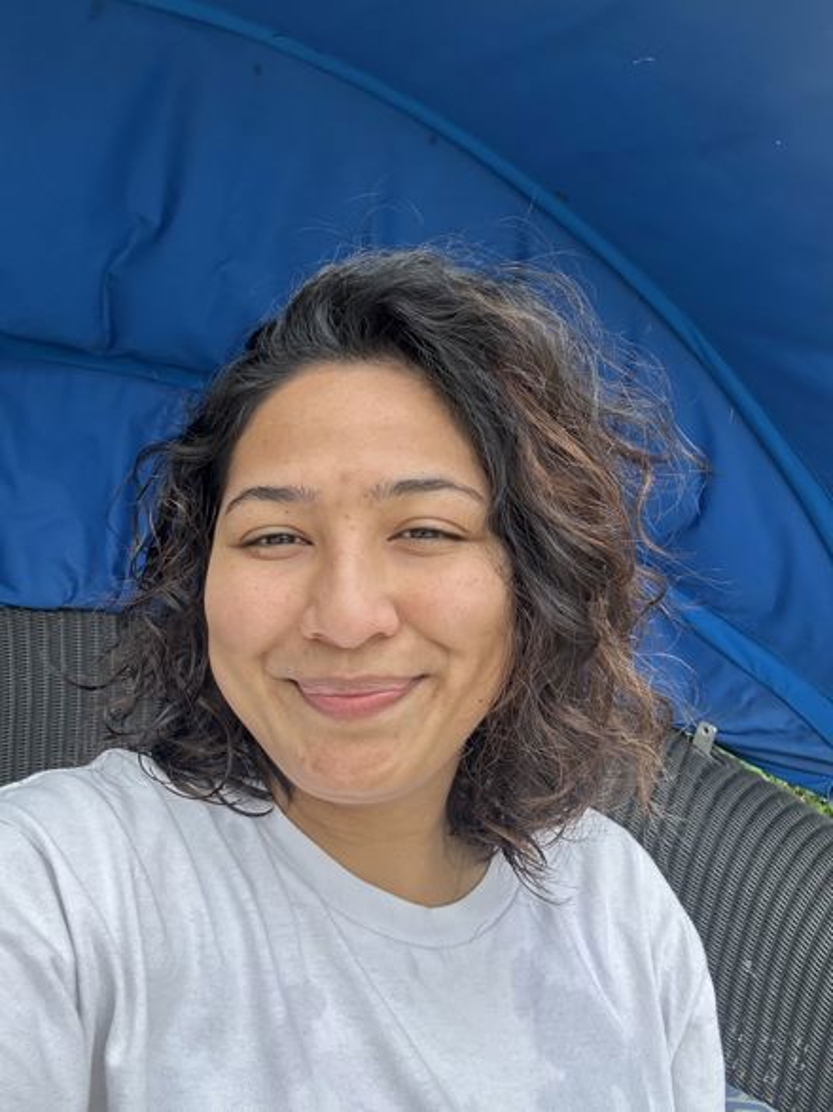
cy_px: 556
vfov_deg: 60.0
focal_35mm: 30
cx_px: 416
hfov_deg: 46.8
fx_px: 963
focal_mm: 2.69
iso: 25
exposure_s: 1/218
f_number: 1.9
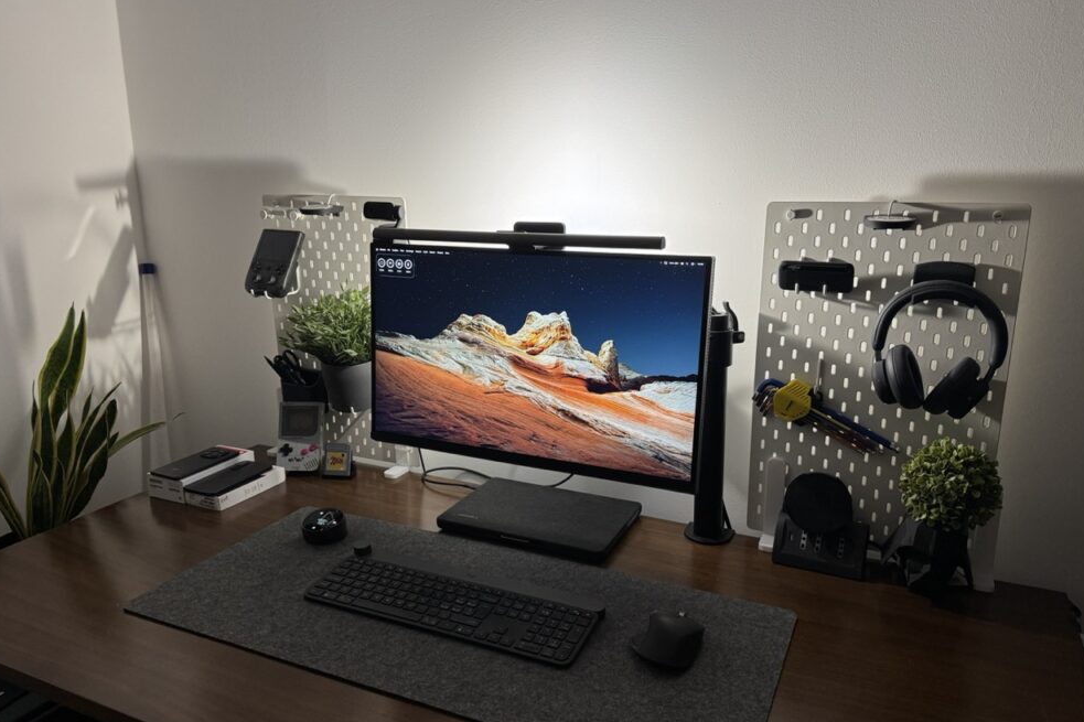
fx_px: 783
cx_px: 535
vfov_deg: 49.5
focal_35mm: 26
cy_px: 378
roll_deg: +1.1
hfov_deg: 69.4
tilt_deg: -14.5
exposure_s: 1/60
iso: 200
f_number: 1.78
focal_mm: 6.76
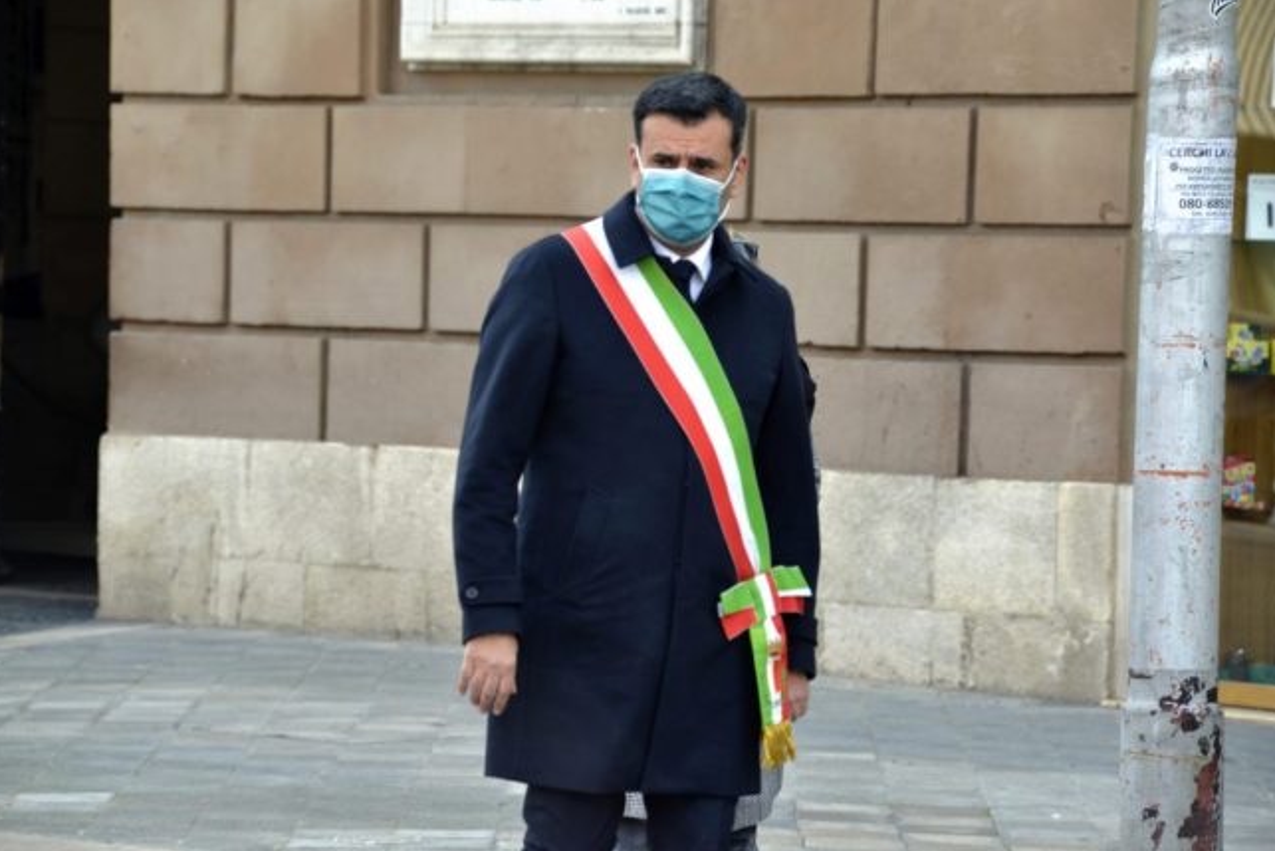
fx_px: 7155
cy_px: 424
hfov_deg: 10.2
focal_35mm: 202
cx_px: 633
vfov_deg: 6.8
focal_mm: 200
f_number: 8
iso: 800
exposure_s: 1/500
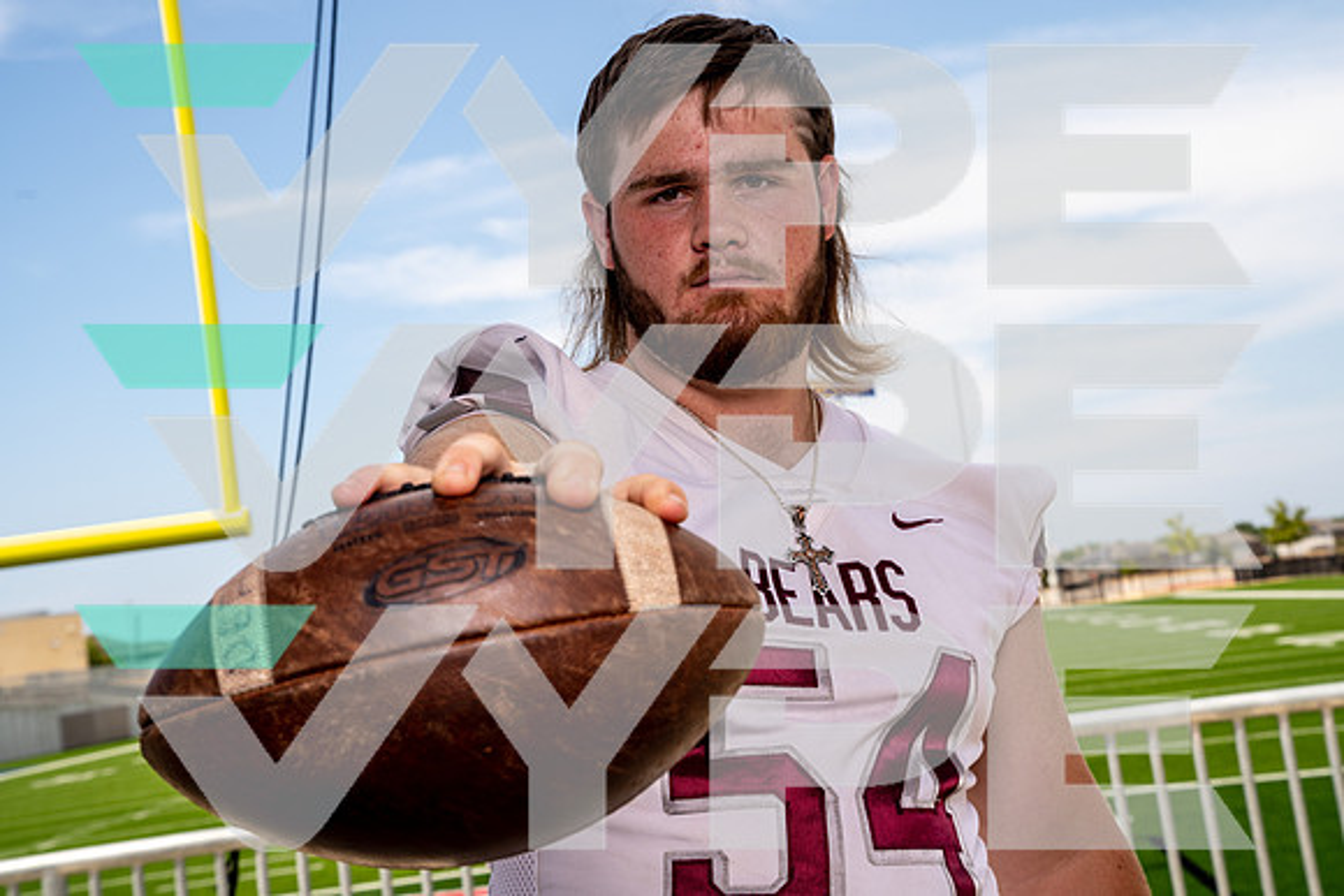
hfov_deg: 33.9
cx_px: 672
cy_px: 448
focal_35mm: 59
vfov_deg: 23.0
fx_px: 2203
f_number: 10
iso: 100
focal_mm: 59
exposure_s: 1/125
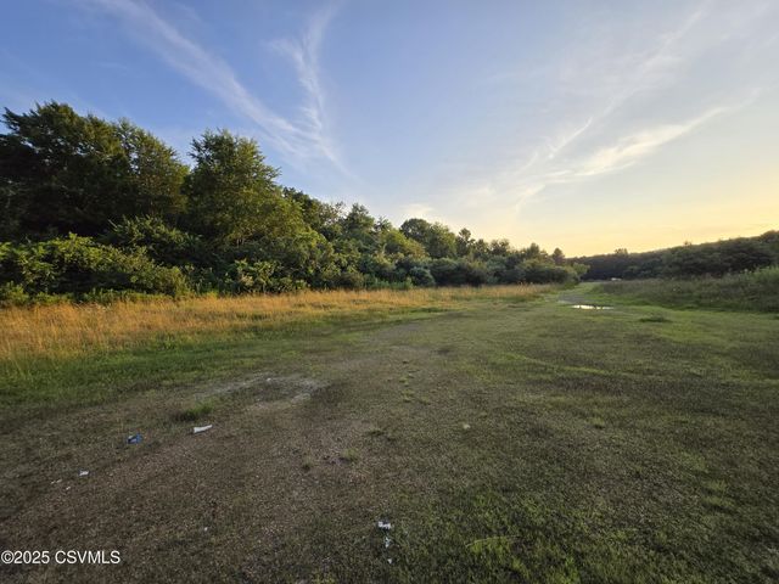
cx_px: 390
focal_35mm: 13
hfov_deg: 106.2
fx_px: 293
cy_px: 292
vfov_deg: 89.9
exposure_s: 1/384
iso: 25
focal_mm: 1.7
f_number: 2.2
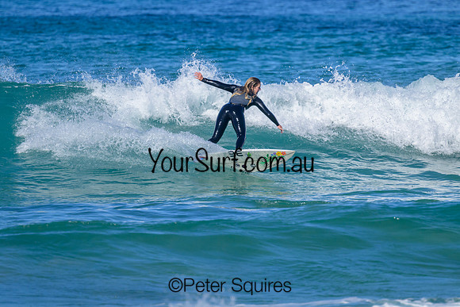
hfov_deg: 2.7
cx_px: 231
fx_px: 9843
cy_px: 143
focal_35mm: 770
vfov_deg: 1.8
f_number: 8
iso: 400
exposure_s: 1/1600
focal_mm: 560
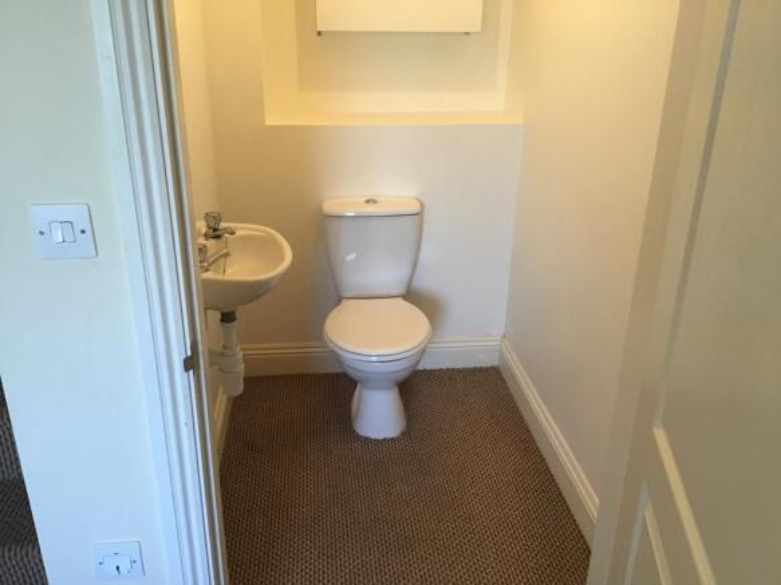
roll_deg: -0.3
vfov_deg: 45.4
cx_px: 390
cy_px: 292
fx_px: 699
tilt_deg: -20.7
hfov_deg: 58.4
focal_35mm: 31
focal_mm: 3.3
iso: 64
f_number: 2.4
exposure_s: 1/33
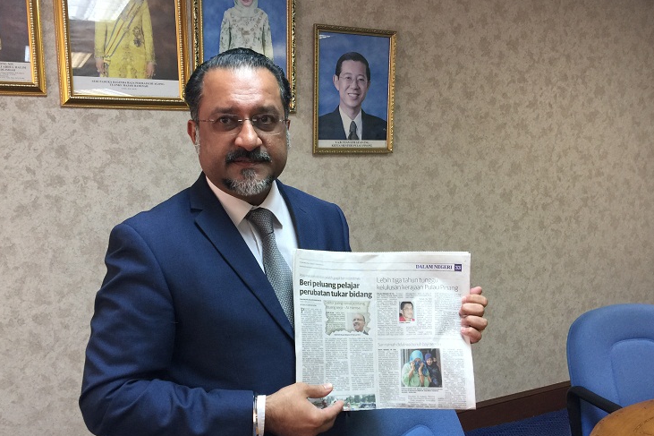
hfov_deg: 57.2
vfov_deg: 39.9
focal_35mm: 33
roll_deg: -2.3
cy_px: 251
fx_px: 599
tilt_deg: -6.9
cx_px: 324
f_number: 2.2
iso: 50
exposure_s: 1/33
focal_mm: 4.15
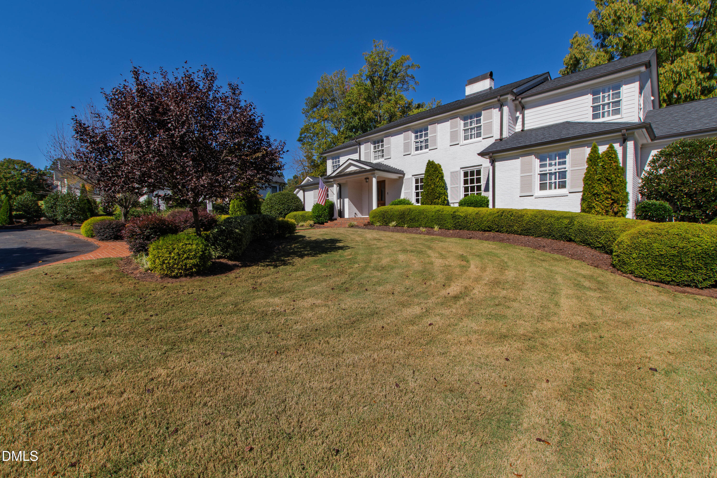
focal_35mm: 15
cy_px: 239
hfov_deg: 100.4
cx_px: 358
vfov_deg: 77.3
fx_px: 299
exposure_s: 1/125
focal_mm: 10
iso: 100
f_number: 9
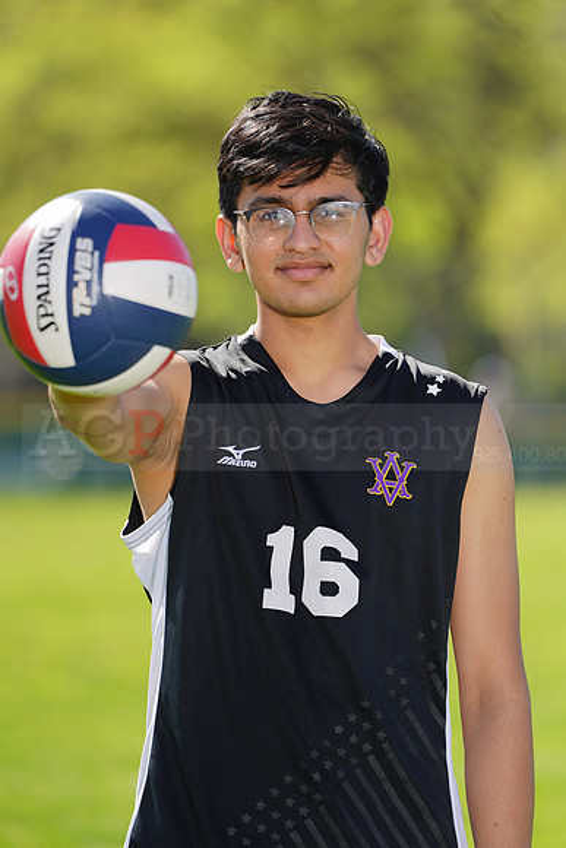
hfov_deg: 3.4
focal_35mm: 400
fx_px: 9427
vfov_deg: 5.2
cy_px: 424
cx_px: 283
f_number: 6.3
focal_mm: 400
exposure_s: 1/200
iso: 64
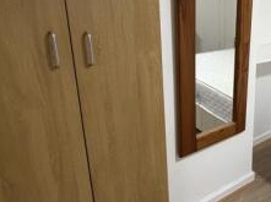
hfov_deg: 38.6
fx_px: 289
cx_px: 317
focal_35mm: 37
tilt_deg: -16.8
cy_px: 67
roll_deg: -6.4
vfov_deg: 38.1
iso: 320
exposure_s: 1/65
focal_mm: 2.22
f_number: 2.2
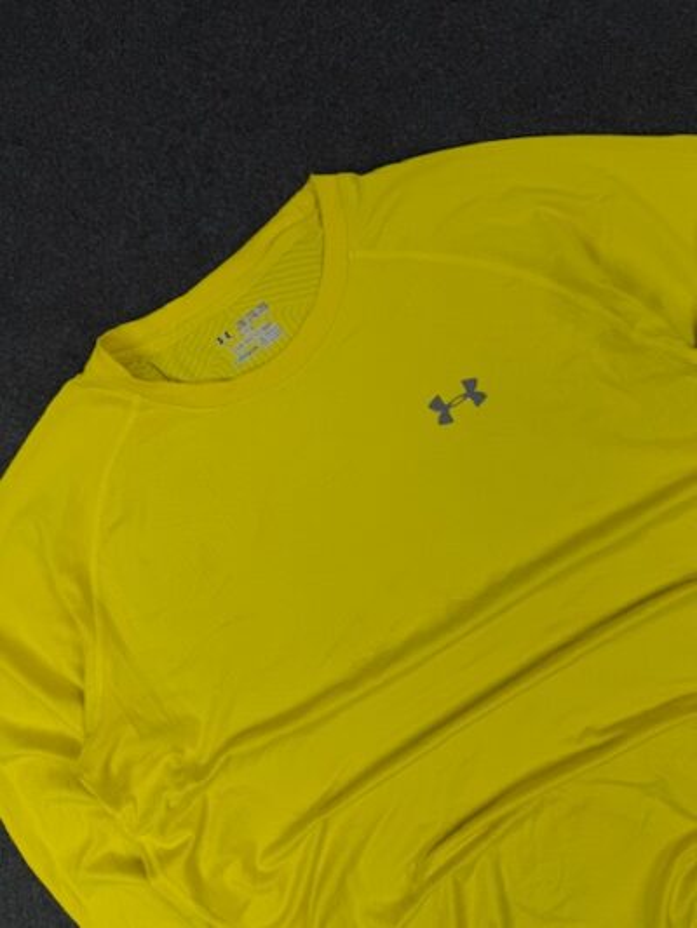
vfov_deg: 71.6
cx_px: 348
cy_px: 464
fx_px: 644
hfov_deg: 56.8
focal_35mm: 24
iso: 80
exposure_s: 1/302
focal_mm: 6.76
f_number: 1.78
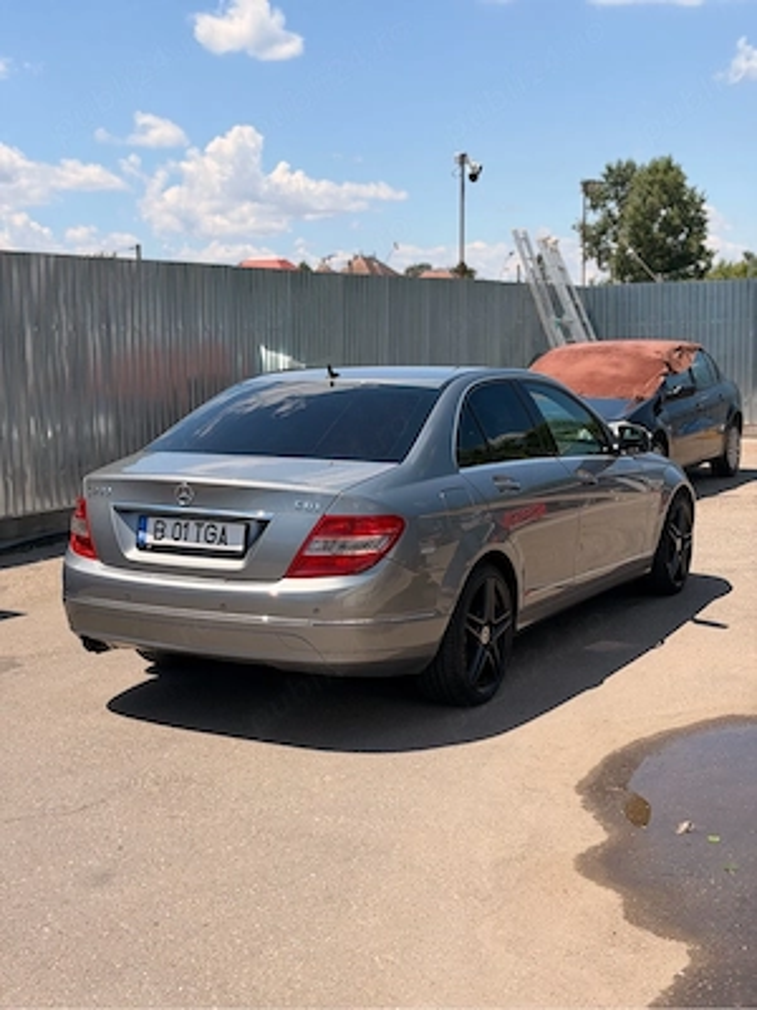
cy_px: 505
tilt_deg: -7.2
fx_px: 1400
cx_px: 378
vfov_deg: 39.7
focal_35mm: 48
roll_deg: +1.1
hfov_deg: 30.3
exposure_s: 1/5208
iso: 64
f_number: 1.78
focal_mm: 6.76
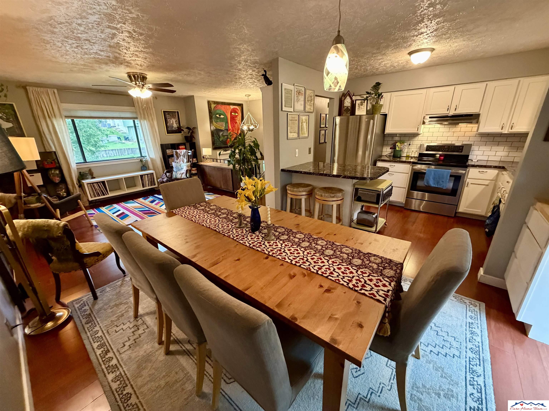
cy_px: 206
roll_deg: +1.8
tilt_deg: -19.7
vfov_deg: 85.7
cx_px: 274
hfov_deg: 102.1
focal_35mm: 14
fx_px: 222
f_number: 2.2
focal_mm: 2.22
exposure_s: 1/60
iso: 640
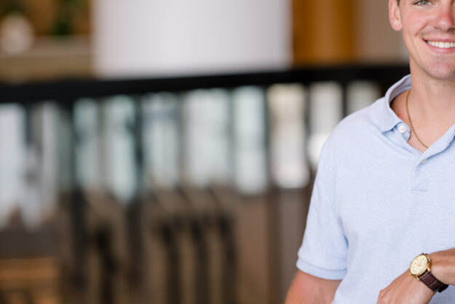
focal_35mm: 213
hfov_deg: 9.6
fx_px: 2693
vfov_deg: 6.5
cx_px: 332
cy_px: 94
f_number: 2.8
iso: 250
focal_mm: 130
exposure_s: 1/320
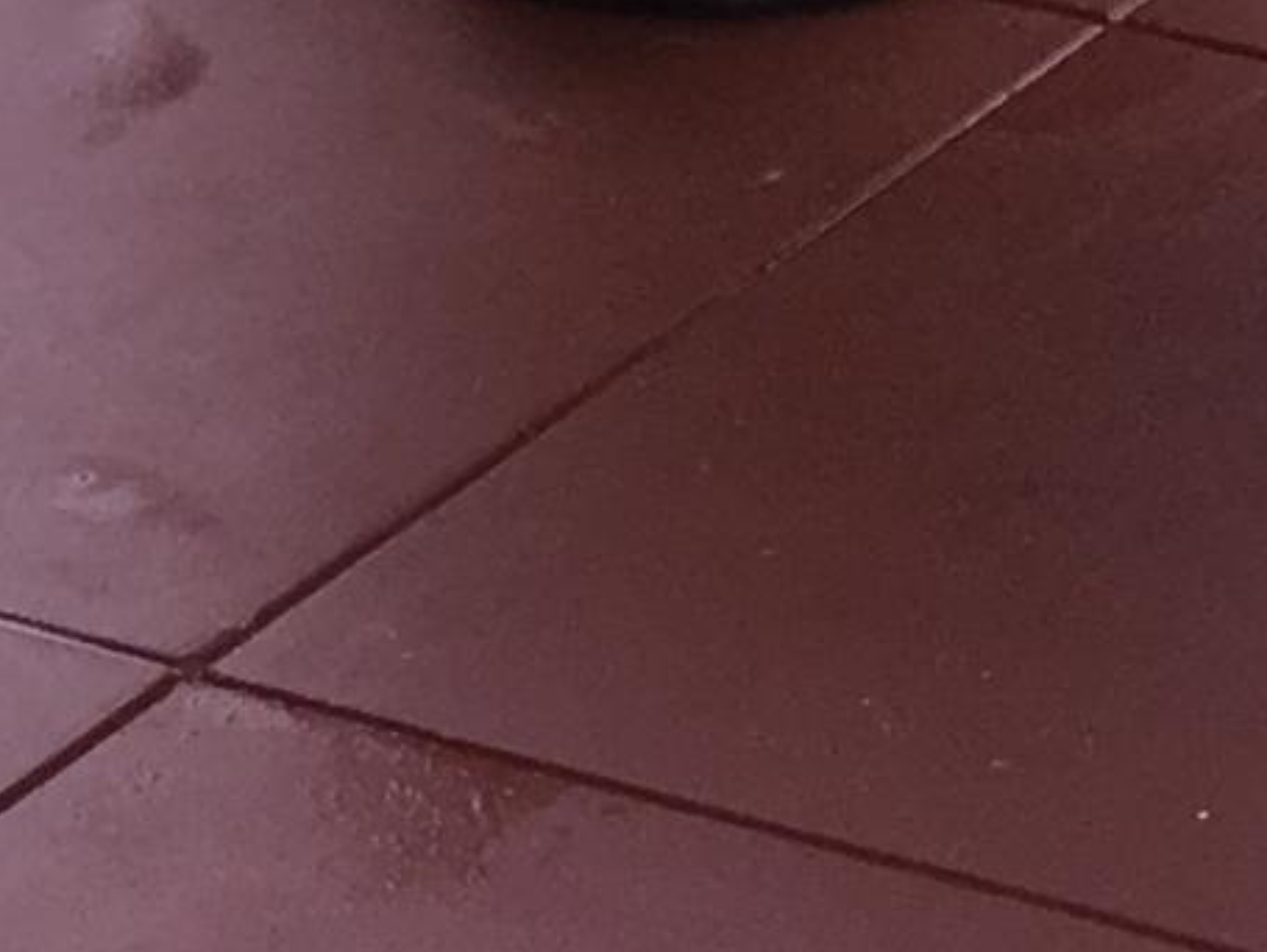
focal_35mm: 191
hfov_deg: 9.6
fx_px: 6996
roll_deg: -1.6
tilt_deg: -9.9
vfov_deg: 6.9
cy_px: -1971
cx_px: 2662
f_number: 2.2
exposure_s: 1/405
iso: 25
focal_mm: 4.15
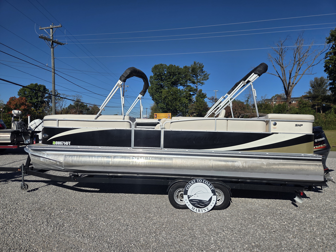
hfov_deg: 73.9
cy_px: 126
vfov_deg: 58.9
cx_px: 168
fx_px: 223
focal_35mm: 23
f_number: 1.8
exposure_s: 1/7891
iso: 50
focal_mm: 5.4
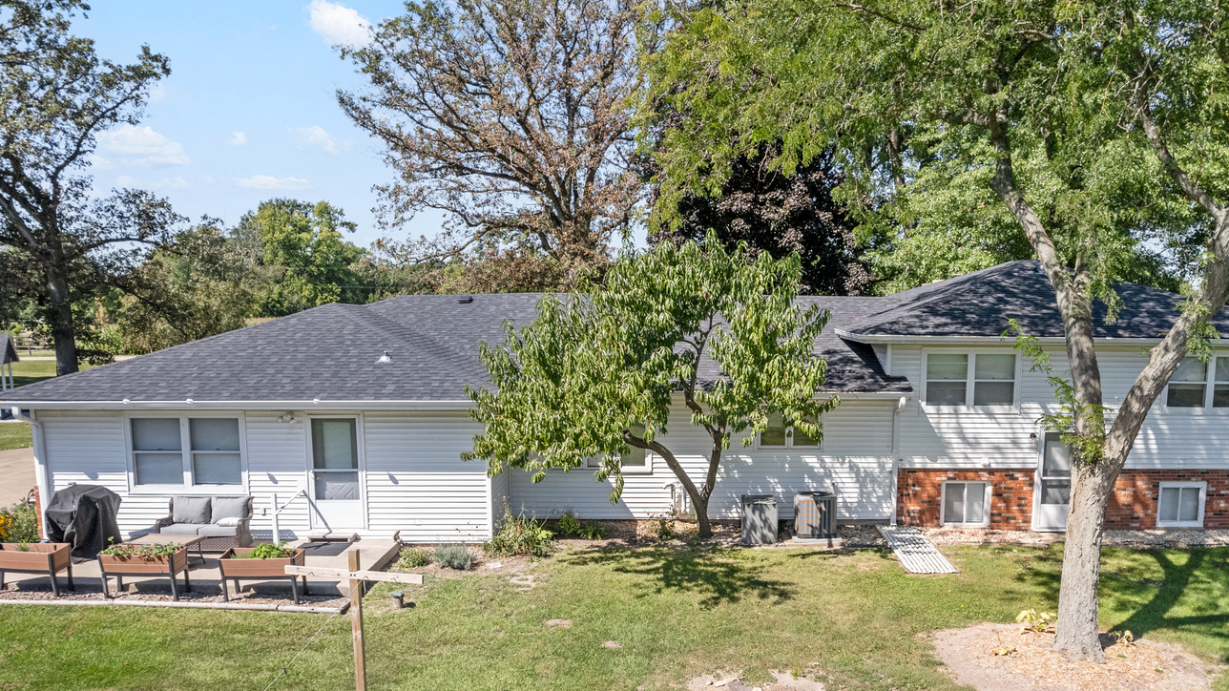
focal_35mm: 29
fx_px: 945
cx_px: 668
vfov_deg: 39.7
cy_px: 456
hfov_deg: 66.0
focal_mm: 8.38
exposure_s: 1/1250
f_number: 2.8
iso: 110
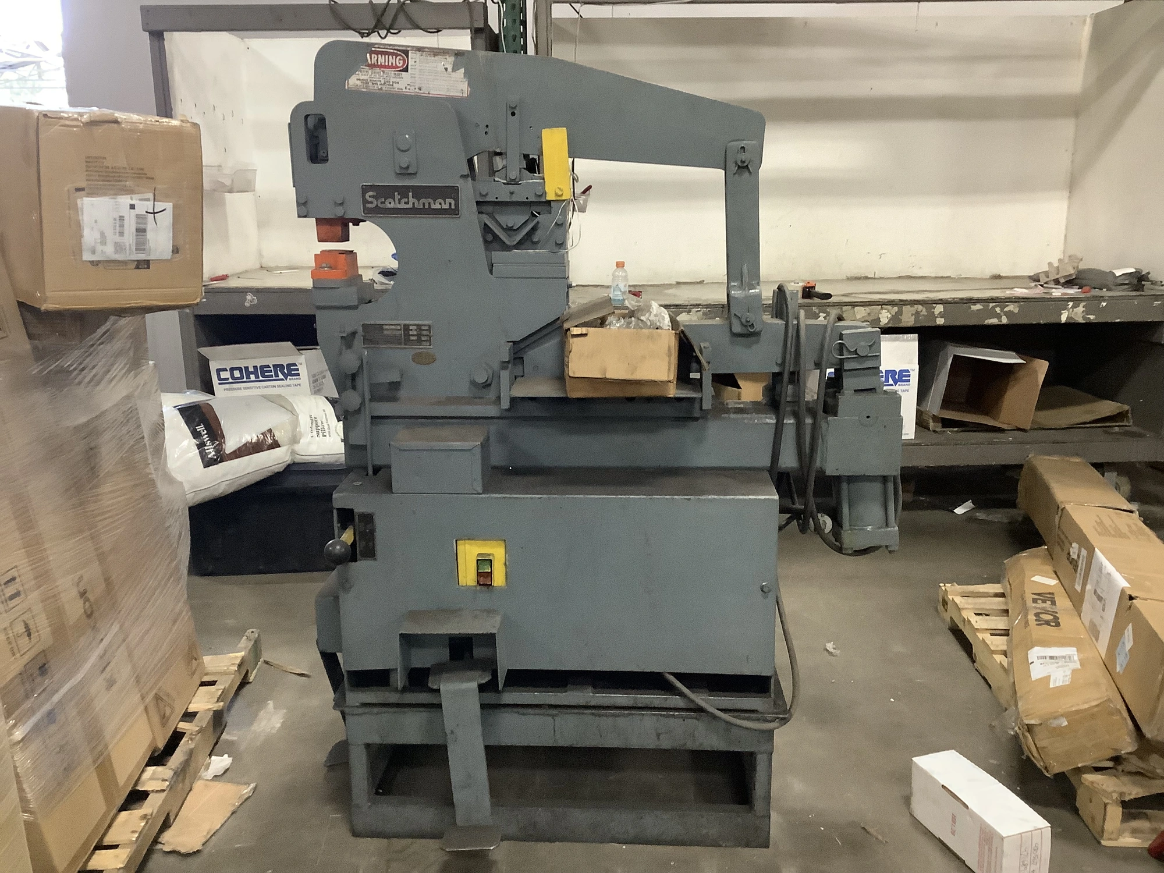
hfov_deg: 58.4
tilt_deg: -12.7
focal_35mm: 31
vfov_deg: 45.4
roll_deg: +0.0
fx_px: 1042
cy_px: 436
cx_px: 582
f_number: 2.4
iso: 400
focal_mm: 3.3
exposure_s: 1/40
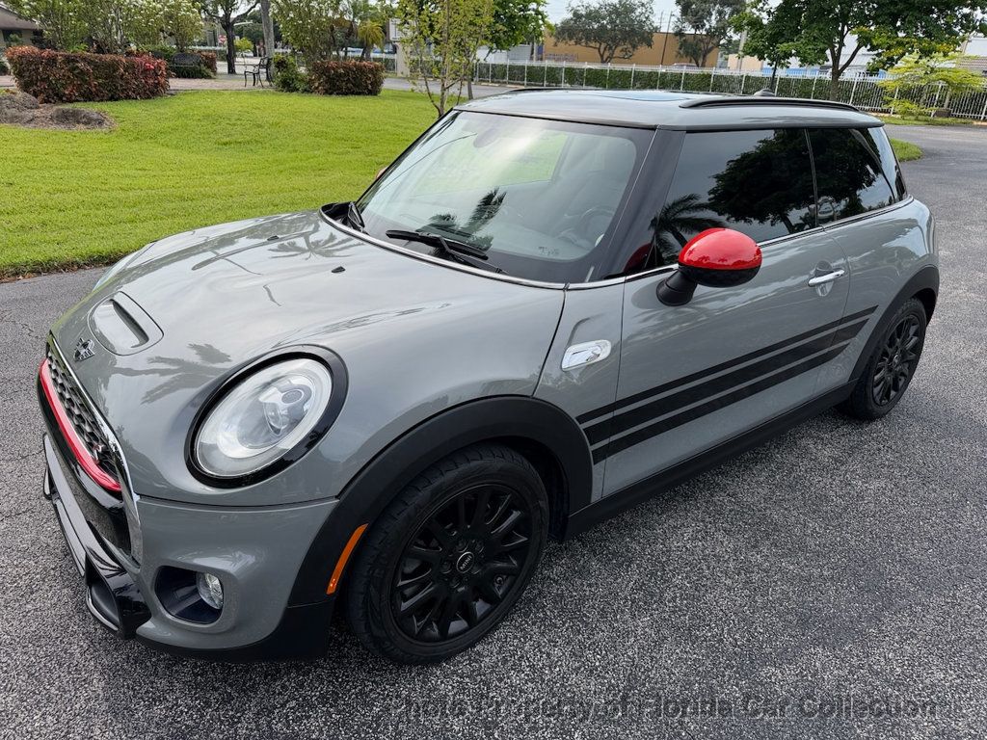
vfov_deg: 56.8
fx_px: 684
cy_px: 370
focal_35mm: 24
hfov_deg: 71.6
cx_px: 494
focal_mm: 6.76
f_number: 1.78
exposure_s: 1/2299
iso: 80
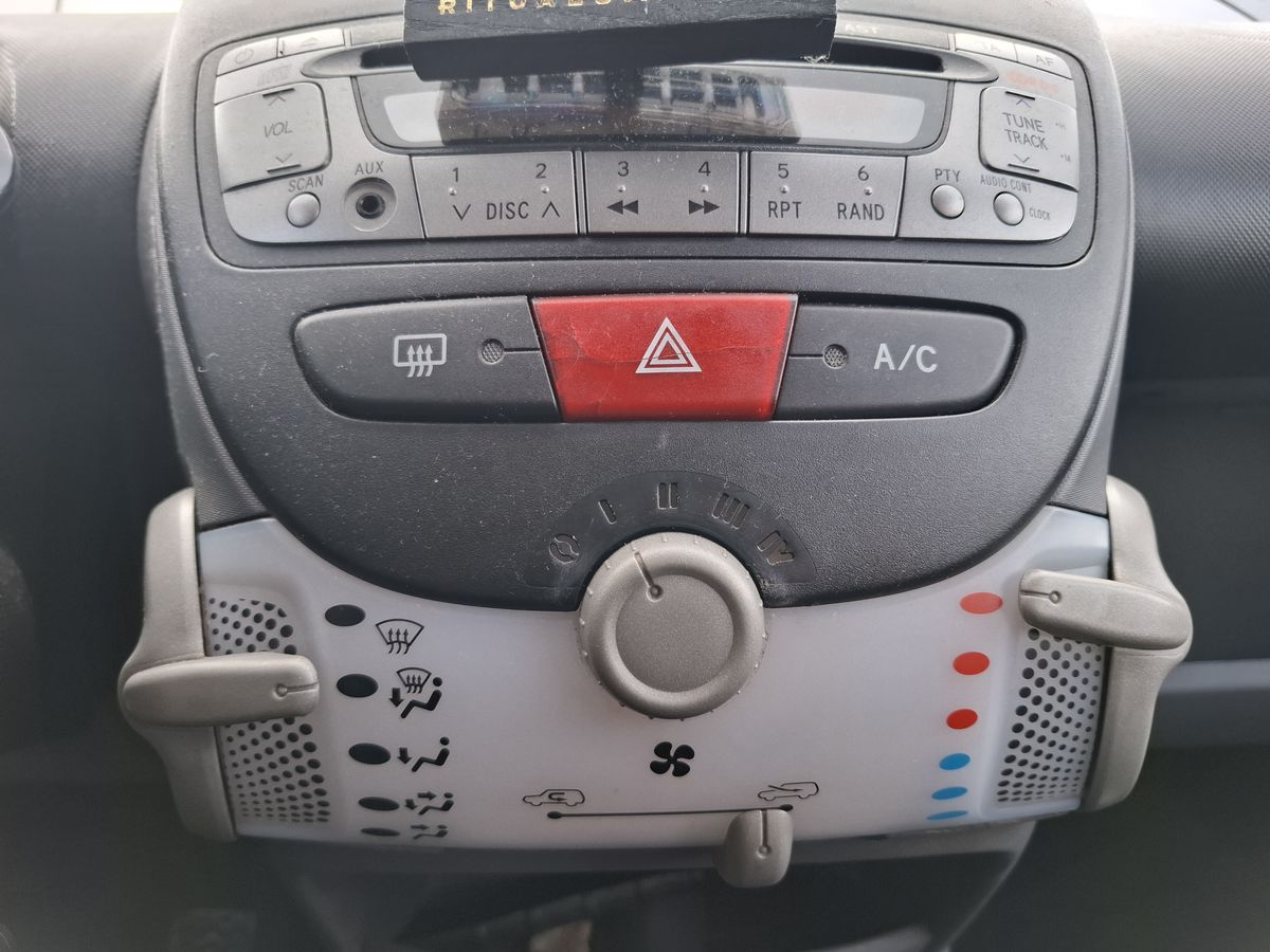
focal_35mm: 23
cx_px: 635
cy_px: 476
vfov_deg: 58.9
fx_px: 844
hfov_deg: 73.9
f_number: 1.8
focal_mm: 5.54
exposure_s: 1/100
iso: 50
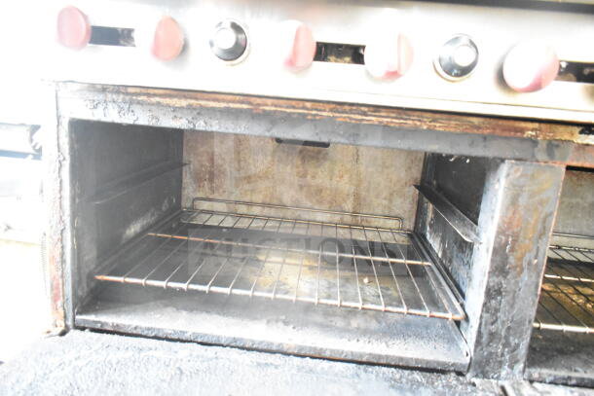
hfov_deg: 67.4
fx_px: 446
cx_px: 297
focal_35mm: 27
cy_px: 198
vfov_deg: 48.0
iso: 14400
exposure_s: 1/30
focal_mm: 18
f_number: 3.5
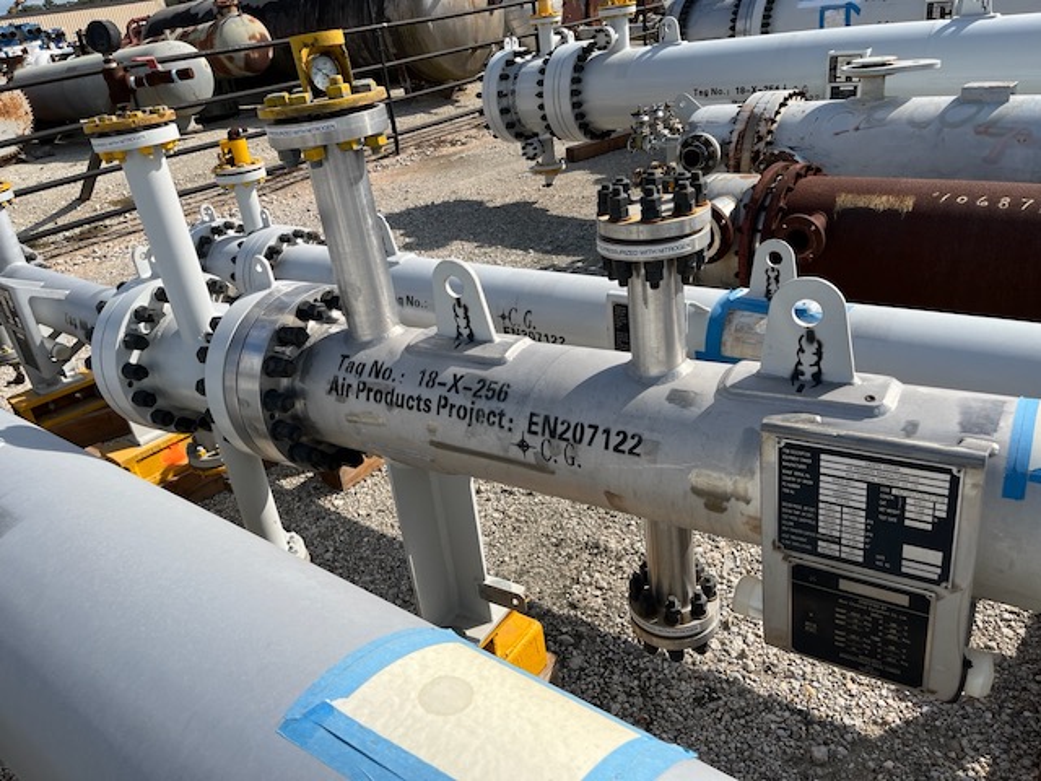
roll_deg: +8.6
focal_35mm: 26
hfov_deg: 67.3
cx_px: 520
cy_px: 390
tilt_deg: -25.8
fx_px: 782
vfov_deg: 53.1
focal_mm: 5.1
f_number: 1.6
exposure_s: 1/4484
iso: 50
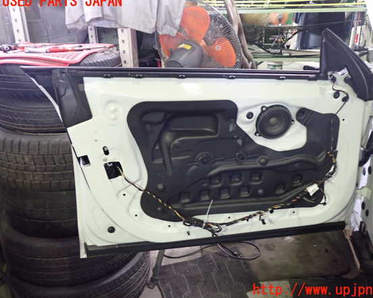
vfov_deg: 45.8
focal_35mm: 32
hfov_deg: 55.6
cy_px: 146
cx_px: 202
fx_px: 353
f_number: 2.3
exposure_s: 1/30
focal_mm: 5.4
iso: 640
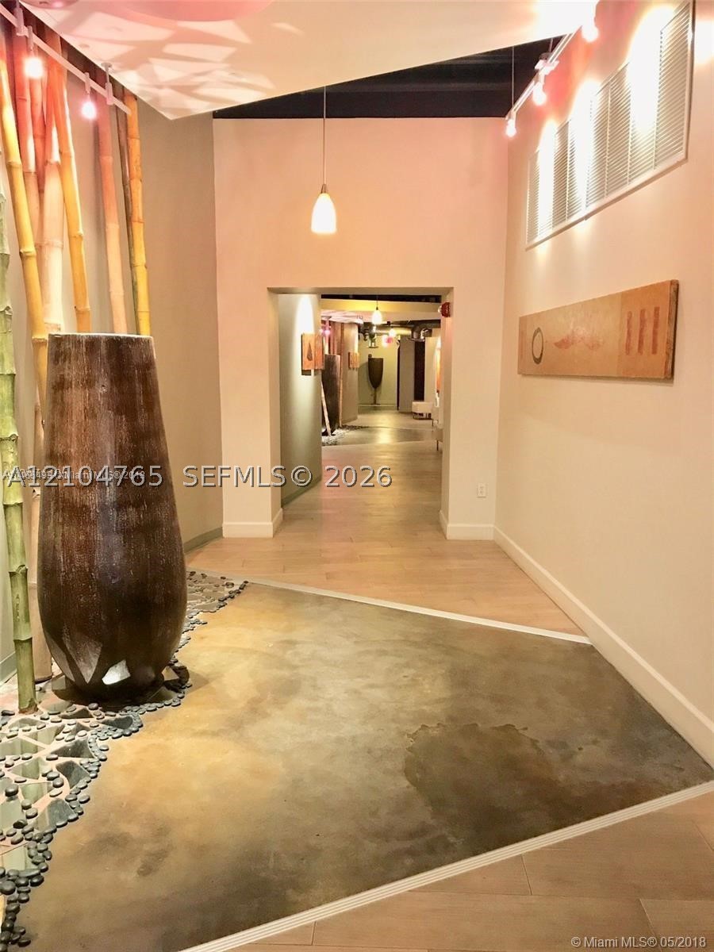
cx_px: 357
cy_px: 476
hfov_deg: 49.7
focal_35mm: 28
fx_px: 770
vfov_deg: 63.4
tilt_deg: -6.1
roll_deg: -0.2
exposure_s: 1/12
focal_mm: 3.99
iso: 100
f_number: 1.8
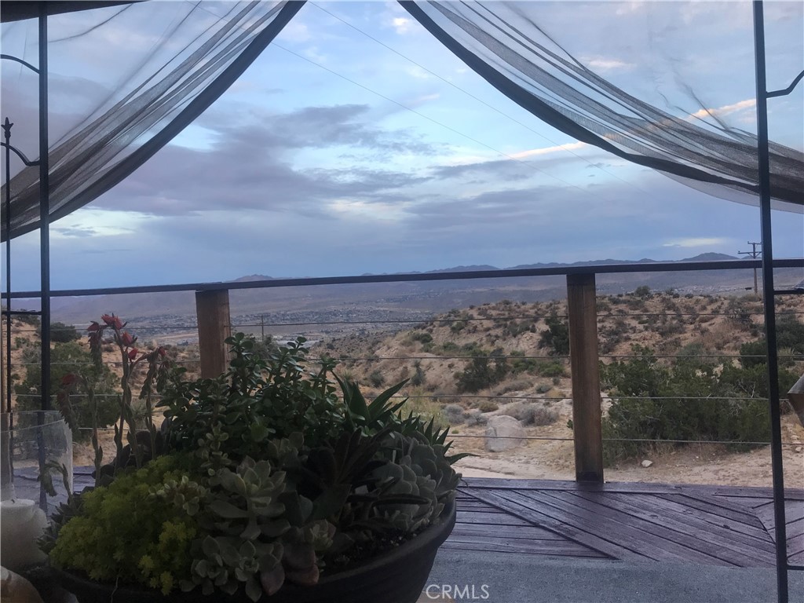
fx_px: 650
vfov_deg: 49.7
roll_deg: +1.6
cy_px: 302
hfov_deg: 63.4
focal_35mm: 28
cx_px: 402
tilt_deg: -0.4
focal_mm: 3.99
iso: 32
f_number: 1.8
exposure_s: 1/120
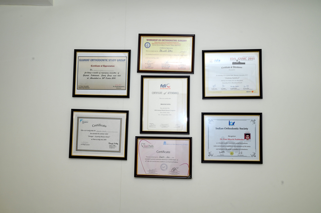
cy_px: 106
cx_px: 160
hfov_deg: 44.5
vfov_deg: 30.5
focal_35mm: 44
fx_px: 392
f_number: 10
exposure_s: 1/250
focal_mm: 44
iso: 400
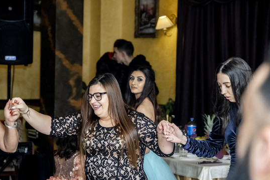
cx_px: 114
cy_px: 106
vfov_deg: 14.0
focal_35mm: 98
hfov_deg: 20.8
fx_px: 735
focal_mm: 55
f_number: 2.8
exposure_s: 1/160
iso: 1250
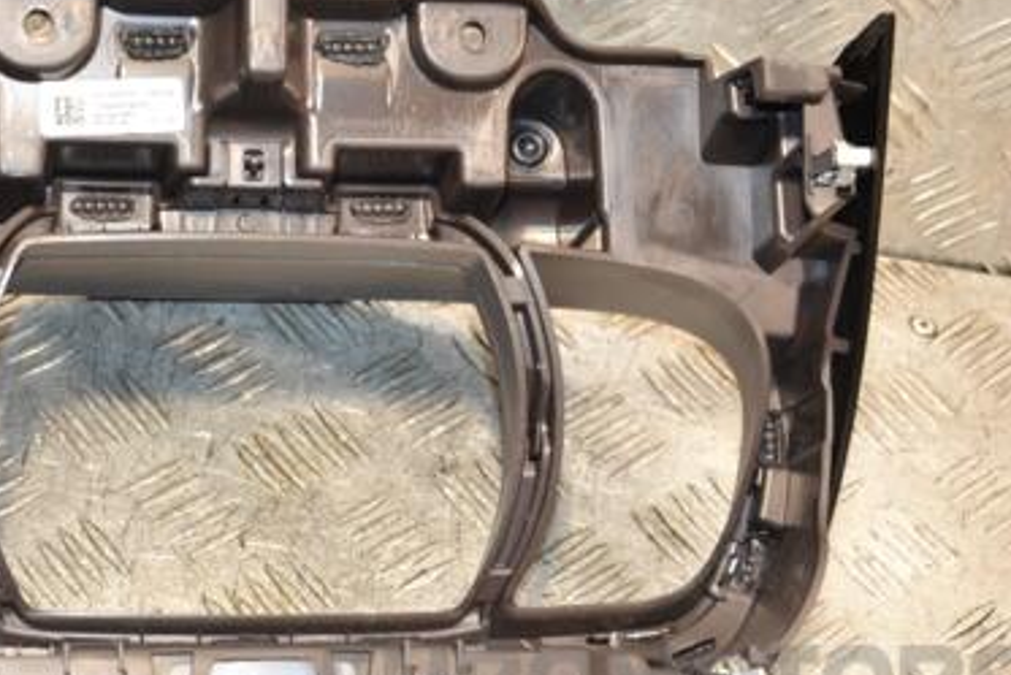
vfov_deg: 9.8
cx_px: 271
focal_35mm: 140
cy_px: 325
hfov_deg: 14.6
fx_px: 3933
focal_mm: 58
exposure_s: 1/100
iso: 800
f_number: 5
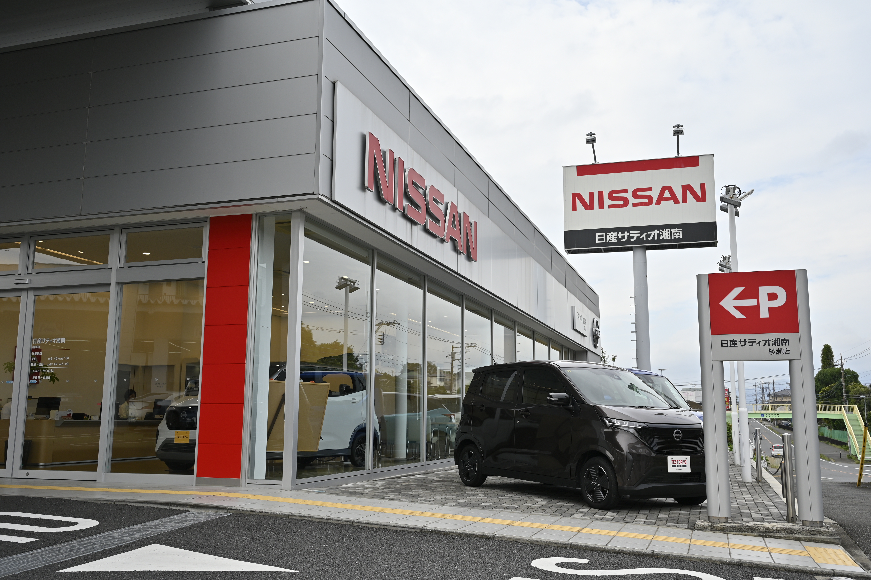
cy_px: 290
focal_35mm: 33
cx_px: 436
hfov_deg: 57.3
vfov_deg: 39.9
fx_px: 798
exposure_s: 1/400
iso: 100
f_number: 7.1
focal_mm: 33
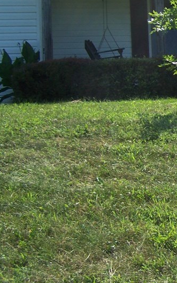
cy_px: 83
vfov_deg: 26.2
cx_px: 260
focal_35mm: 78
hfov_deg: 15.5
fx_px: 602
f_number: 2.8
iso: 80
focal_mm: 6.3
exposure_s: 1/1000
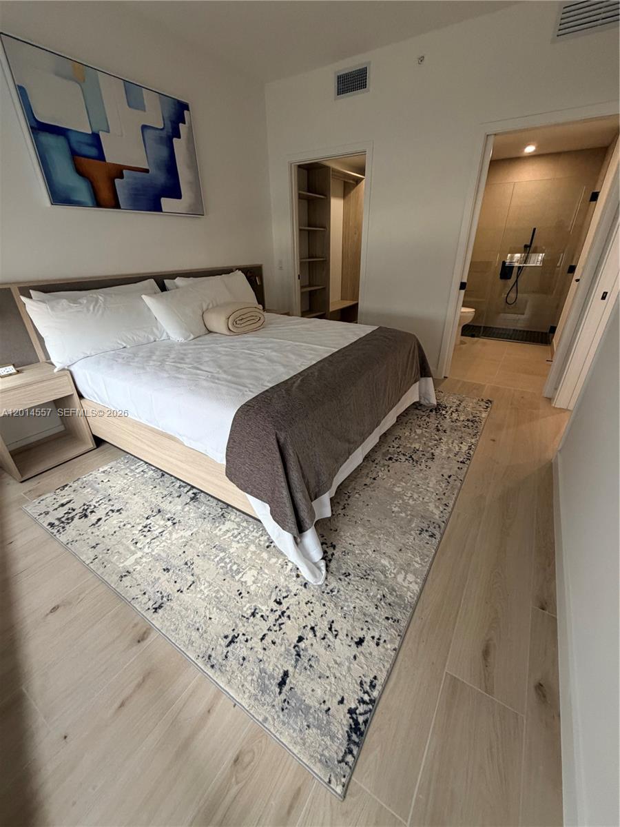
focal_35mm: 14
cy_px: 414
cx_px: 310
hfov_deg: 85.7
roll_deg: +1.7
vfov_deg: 102.1
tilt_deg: -26.4
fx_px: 334
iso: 250
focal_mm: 2.22
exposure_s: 1/120
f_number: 2.2
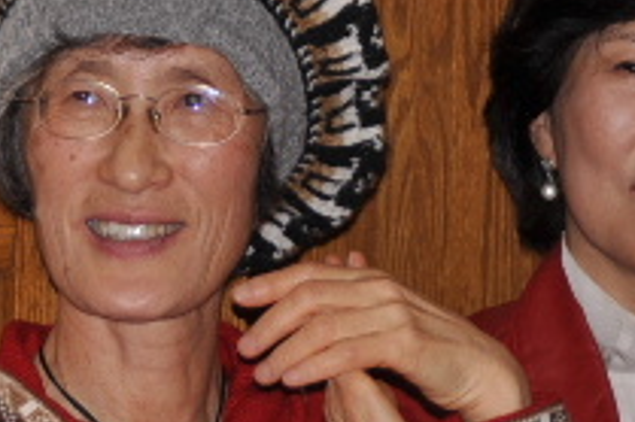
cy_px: 205
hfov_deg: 4.9
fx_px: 7382
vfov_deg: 3.3
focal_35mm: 419
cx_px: 635
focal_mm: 75
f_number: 5.6
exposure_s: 1/60
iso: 200
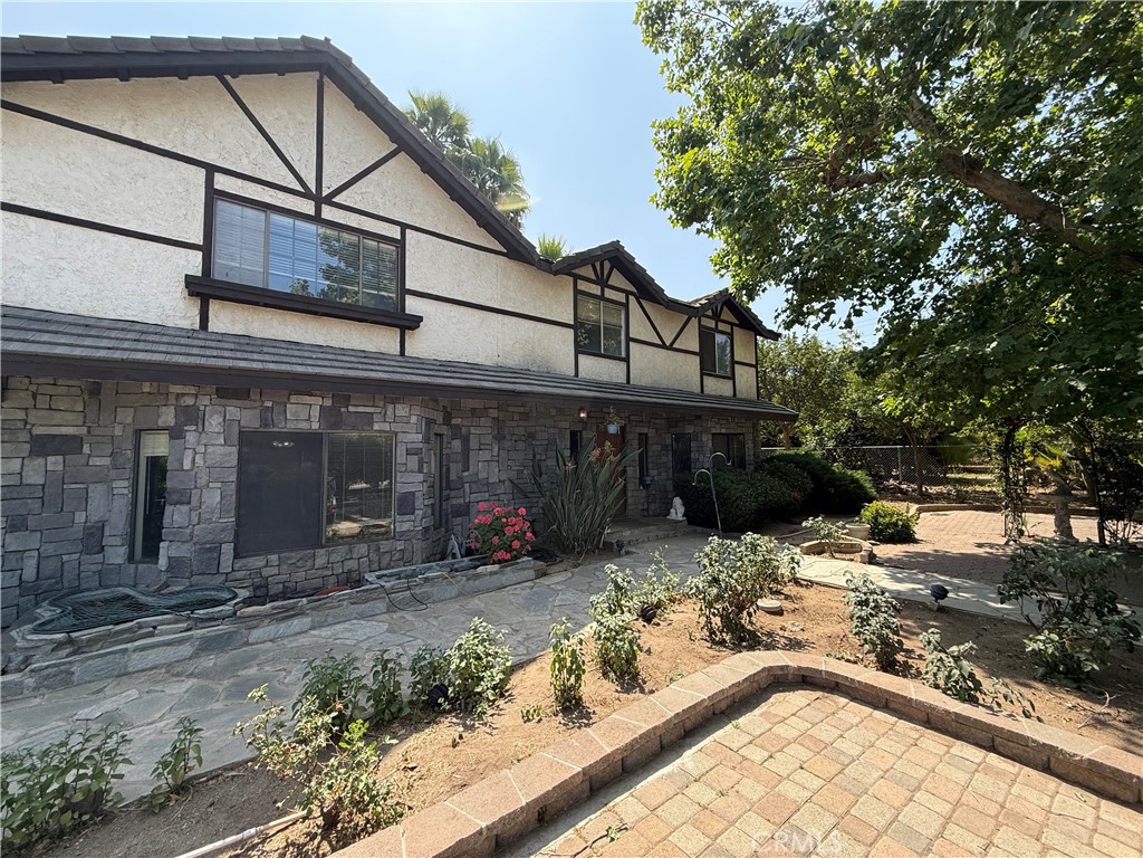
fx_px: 462
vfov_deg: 85.7
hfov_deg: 102.1
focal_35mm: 14
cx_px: 572
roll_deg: +0.5
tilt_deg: +4.3
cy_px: 429
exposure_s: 1/569
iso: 64
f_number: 2.2
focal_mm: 2.22
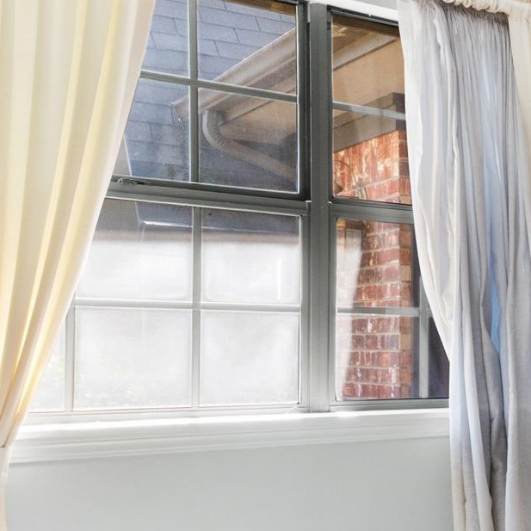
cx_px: 716
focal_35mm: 62
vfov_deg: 27.6
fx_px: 1076
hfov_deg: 23.9
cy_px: 333
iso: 200
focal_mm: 10
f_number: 9
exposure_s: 1/1.25
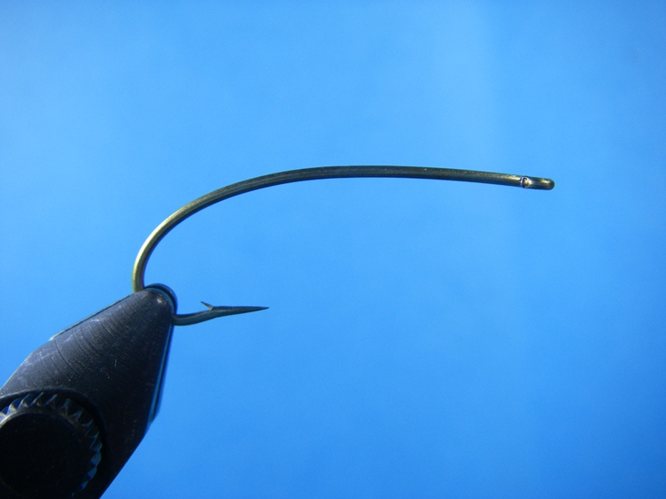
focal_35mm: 38
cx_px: 333
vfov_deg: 37.7
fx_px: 731
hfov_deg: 49.0
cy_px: 250
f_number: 3.3
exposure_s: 1/50
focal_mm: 6.3
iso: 80
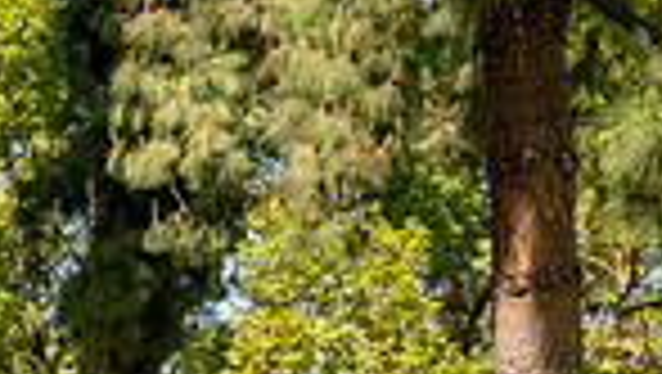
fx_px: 2073
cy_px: 669
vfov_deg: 9.8
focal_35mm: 118
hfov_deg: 15.5
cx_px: -536
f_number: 4.5
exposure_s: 1/200
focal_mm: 28.6
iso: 125
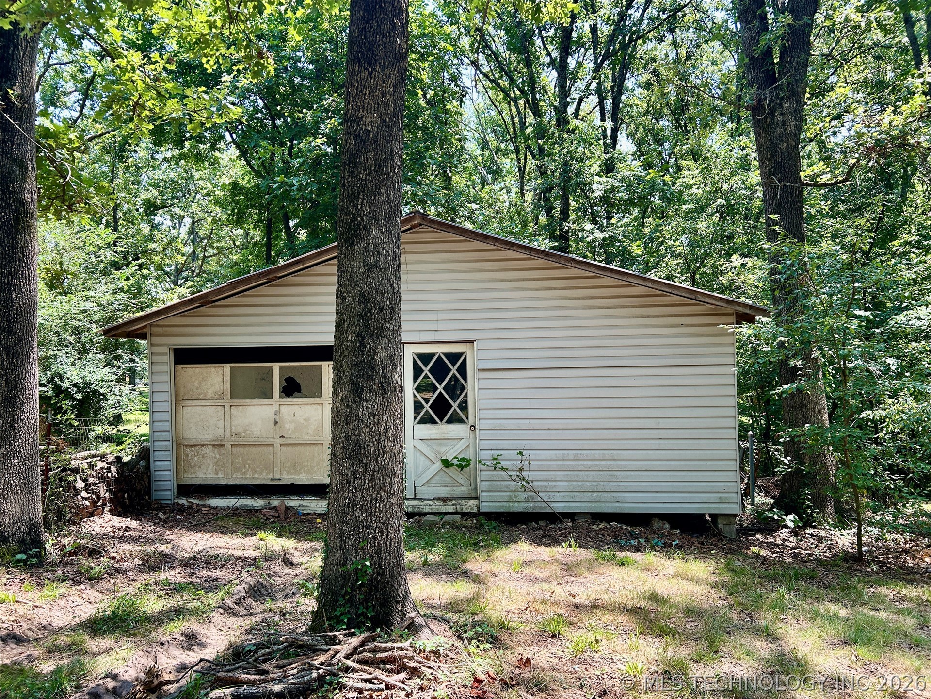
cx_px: 466
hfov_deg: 67.3
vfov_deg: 53.1
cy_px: 350
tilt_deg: +0.4
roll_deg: +0.8
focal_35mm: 26
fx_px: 699
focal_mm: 5.7
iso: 50
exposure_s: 1/376
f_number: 1.5
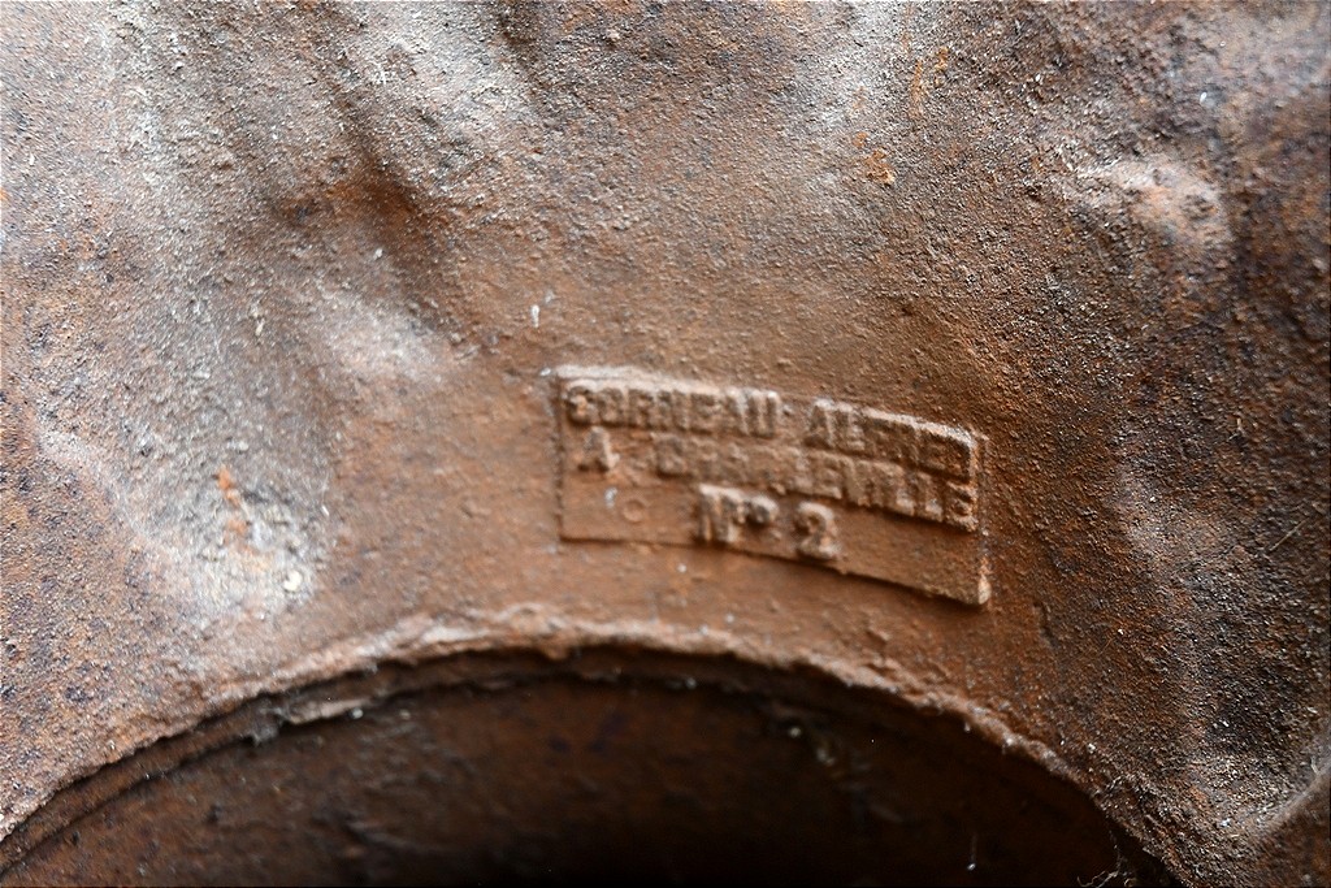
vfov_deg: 16.7
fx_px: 3032
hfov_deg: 24.8
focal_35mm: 82
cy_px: 444
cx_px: 666
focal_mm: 55
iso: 800
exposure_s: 1/250
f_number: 4.5
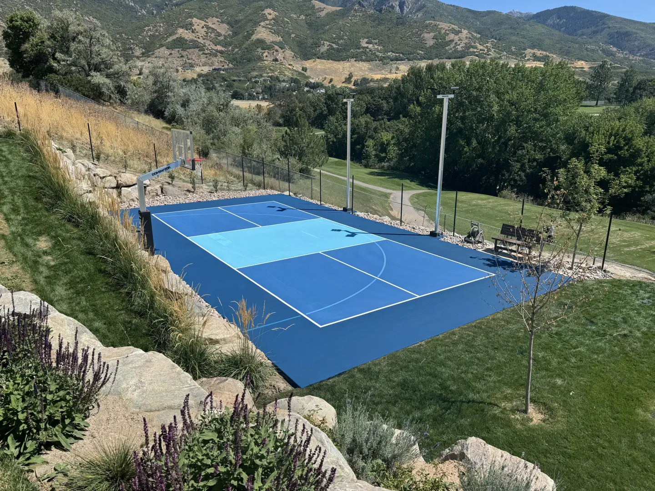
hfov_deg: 71.6
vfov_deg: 56.8
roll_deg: +0.0
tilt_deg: -16.0
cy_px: 246
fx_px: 454
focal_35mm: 24
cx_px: 328
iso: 80
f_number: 1.78
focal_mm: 6.76
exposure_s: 1/5348
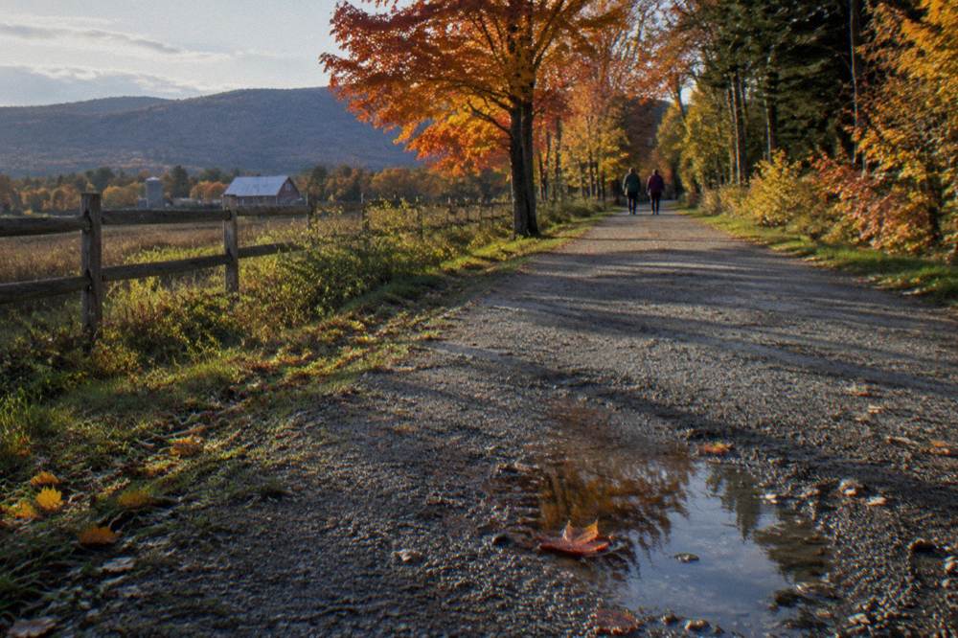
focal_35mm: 35
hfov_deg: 54.5
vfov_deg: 37.8
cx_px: 479
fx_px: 931
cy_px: 319
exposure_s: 1/400
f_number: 4.5
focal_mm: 35
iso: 320
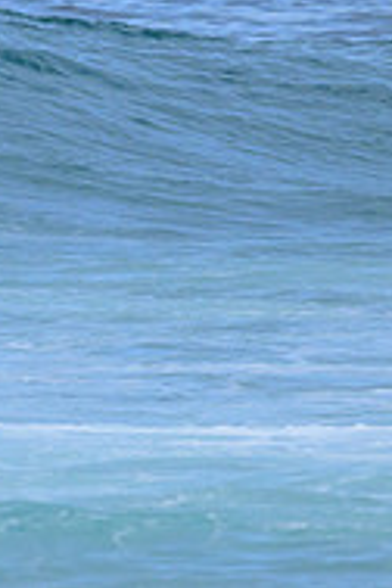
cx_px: -389
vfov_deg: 1.4
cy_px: -11
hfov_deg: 0.9
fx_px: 24106
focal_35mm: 1476
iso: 900
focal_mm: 470
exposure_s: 1/2000
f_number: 10
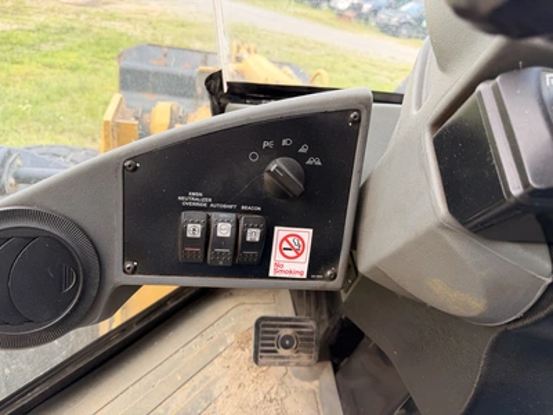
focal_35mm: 24
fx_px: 383
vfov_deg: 56.8
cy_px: 208
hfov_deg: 71.6
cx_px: 276
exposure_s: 1/225
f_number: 1.78
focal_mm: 6.76
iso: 80
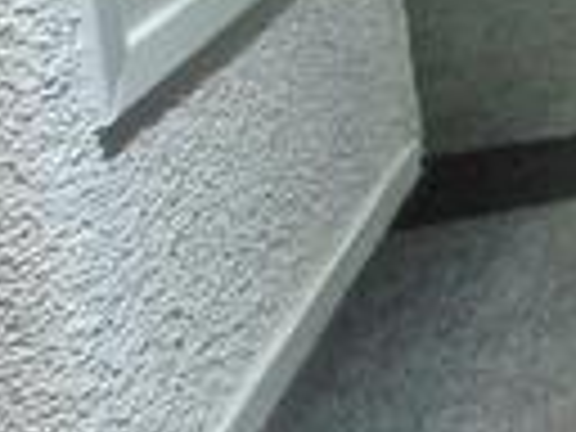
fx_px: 1348
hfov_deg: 13.8
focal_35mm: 81
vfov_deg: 15.4
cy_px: -369
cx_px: 1485
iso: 320
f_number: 2.2
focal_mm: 1.74
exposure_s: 1/33
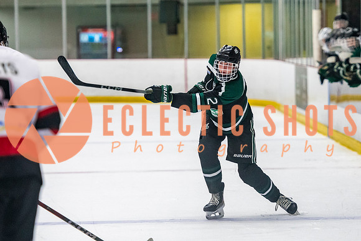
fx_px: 2433
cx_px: 207
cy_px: 121
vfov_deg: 5.7
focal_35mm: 243
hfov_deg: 8.5
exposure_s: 1/640
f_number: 3.2
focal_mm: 145
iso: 3200
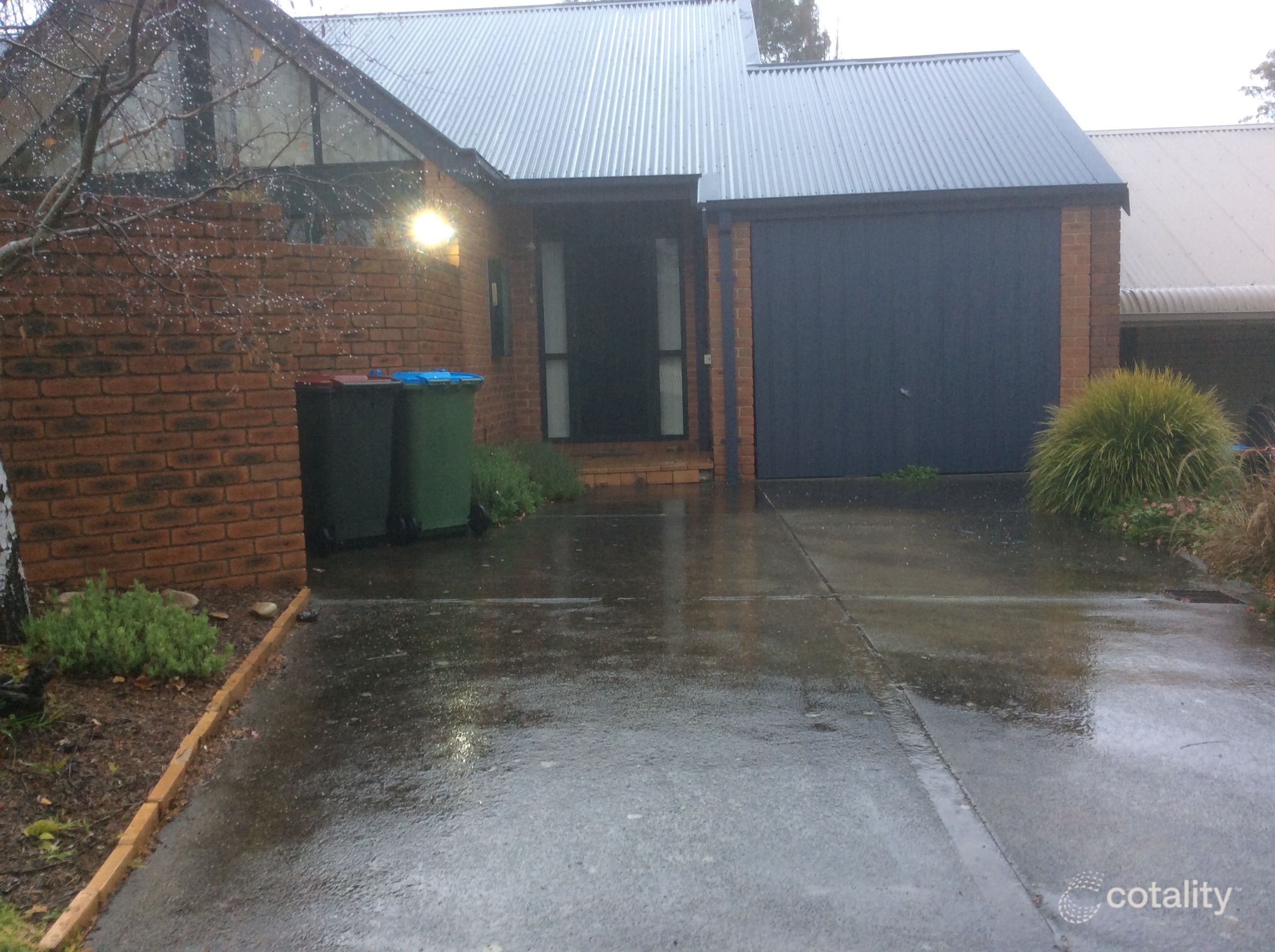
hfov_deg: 56.9
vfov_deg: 44.1
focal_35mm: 32
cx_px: 638
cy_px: 476
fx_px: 1177
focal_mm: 3.3
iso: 40
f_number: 2.4
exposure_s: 1/33
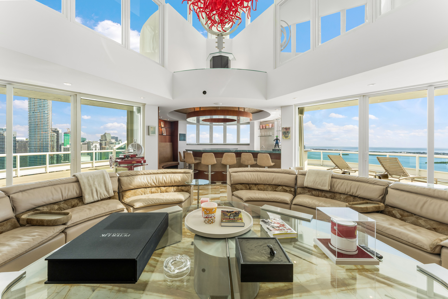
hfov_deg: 104.3
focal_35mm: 14
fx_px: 174
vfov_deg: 81.2
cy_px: 150
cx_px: 224
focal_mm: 14
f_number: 11
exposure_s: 1/50
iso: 320
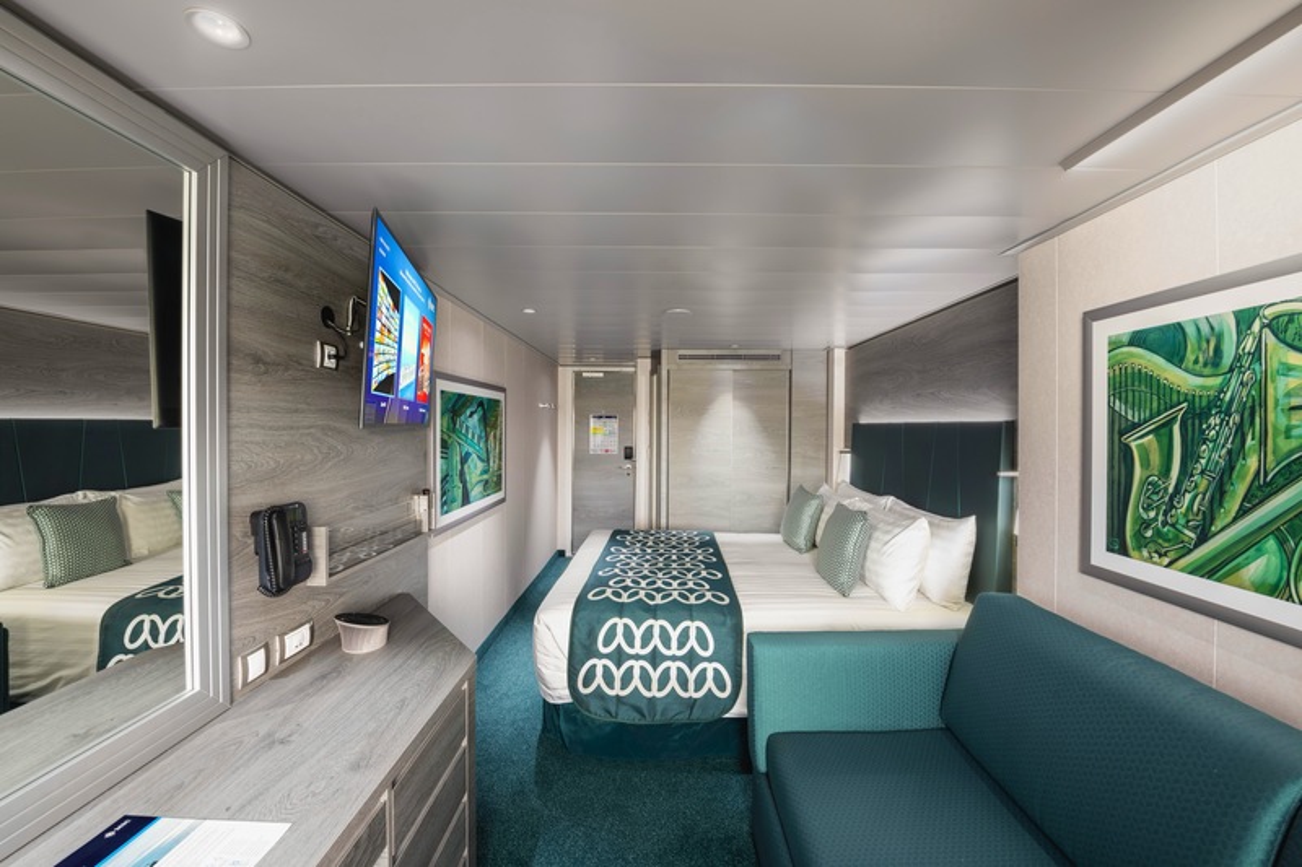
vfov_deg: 81.2
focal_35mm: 14
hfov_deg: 104.3
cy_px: 434
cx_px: 651
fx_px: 506
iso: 200
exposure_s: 1/2
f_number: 11
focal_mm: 14
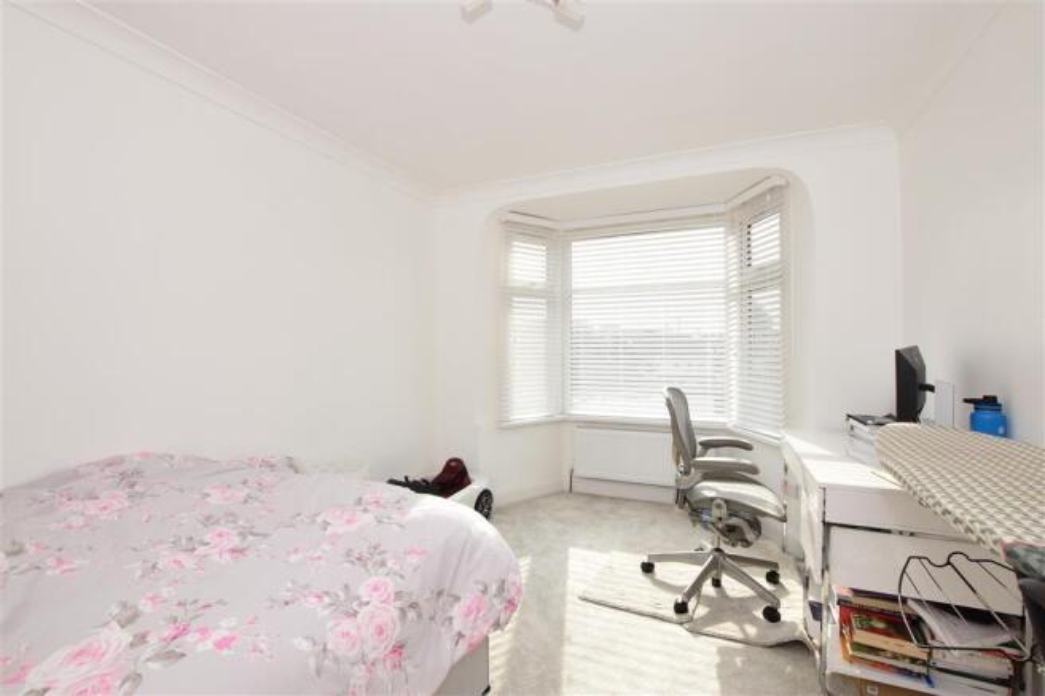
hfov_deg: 100.4
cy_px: 348
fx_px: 435
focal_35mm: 15
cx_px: 522
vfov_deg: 77.3
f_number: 13
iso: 500
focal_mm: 10
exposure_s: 1/200
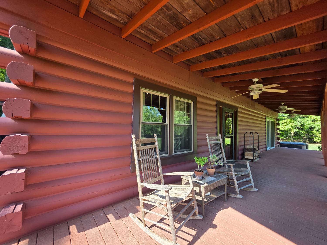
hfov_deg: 106.2
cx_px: 164
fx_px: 123
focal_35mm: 13
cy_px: 122
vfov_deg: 89.9
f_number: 1.9
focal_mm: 2.2
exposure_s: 1/239
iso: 40
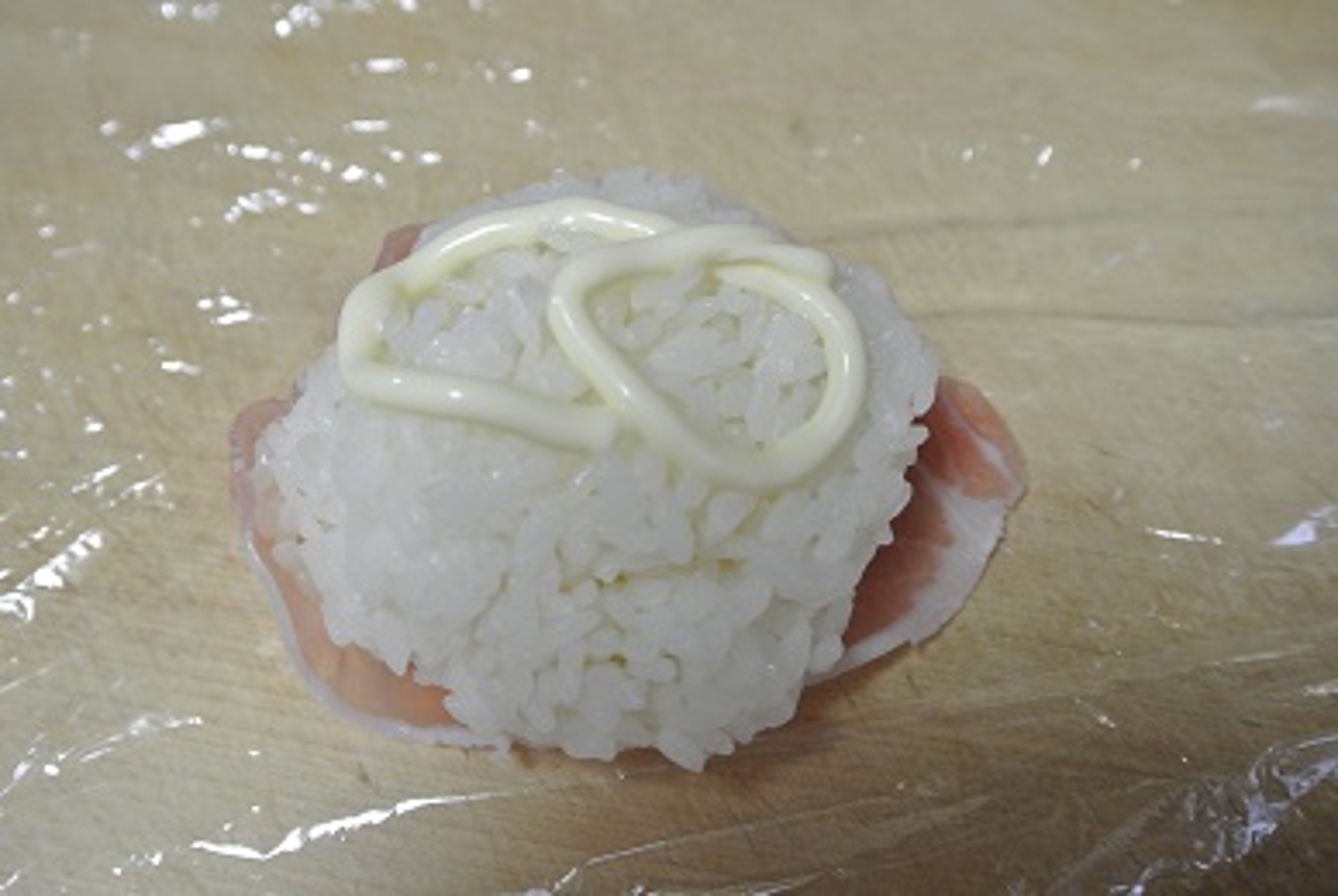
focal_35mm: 39
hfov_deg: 49.5
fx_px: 1452
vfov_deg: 34.3
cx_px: 669
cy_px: 448
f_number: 4
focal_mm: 14.5
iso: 800
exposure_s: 1/25
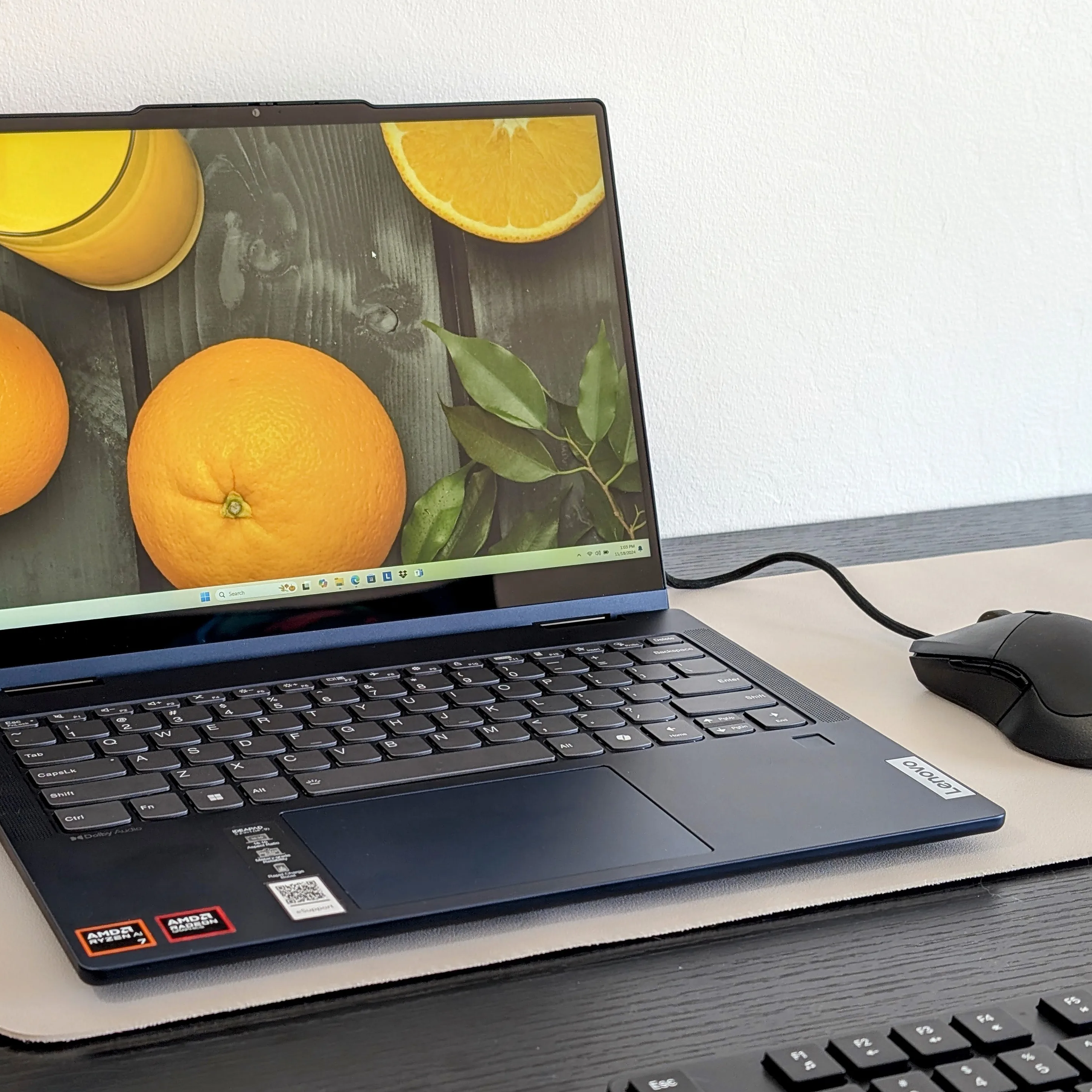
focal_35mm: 58
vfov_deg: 29.6
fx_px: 2070
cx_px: 398
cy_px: 549
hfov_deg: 29.4
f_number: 1.68
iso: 39
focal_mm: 6.9
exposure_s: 1/24
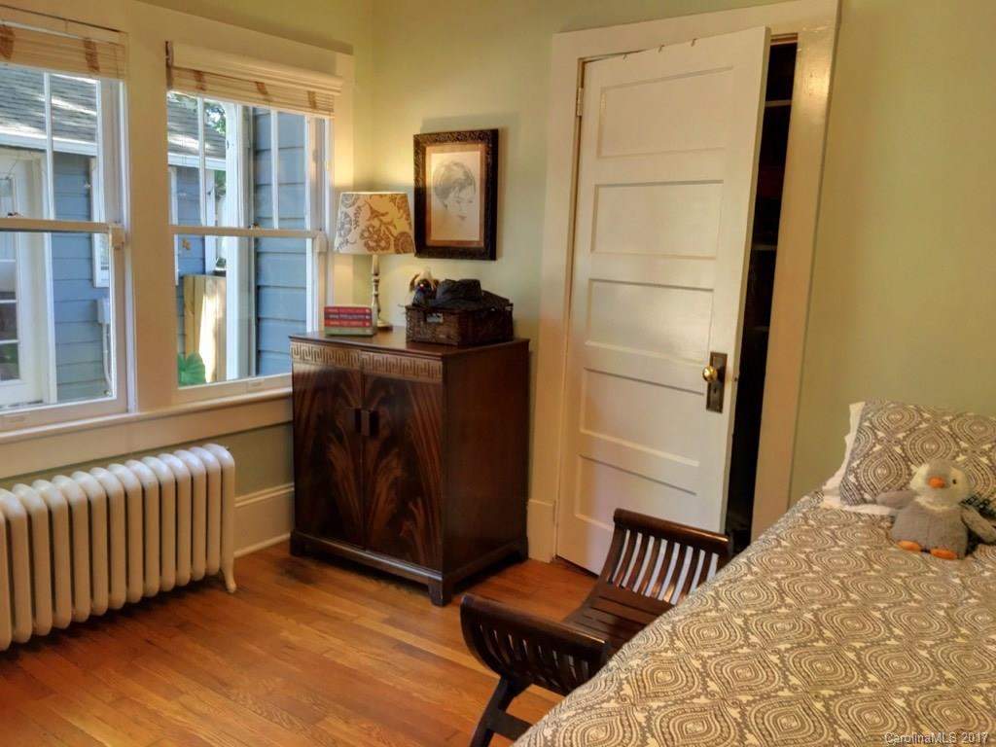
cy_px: 374
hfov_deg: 61.7
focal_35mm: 29
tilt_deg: -8.2
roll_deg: -1.9
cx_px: 498
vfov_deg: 48.2
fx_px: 834
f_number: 2.2
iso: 40
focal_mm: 4.15
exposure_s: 1/30
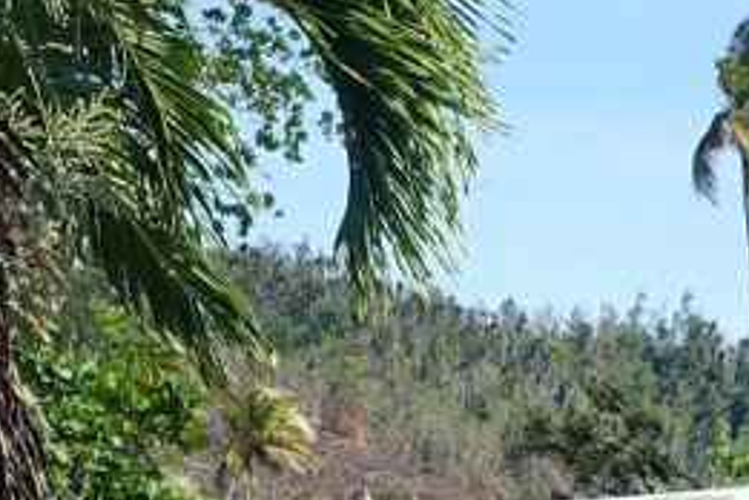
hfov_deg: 12.2
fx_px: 3433
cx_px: 918
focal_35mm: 165
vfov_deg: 8.0
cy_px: 976
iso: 125
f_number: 5.6
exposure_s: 1/320
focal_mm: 15.31
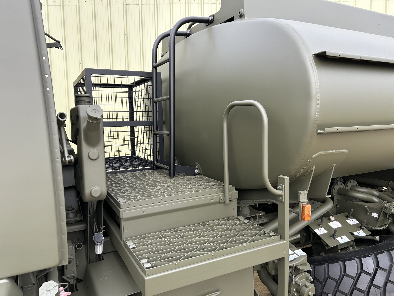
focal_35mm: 26
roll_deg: +0.7
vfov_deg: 53.1
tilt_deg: -4.6
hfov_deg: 67.3
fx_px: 296
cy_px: 148
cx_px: 197
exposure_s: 1/276
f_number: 1.5
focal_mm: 5.7
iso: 40
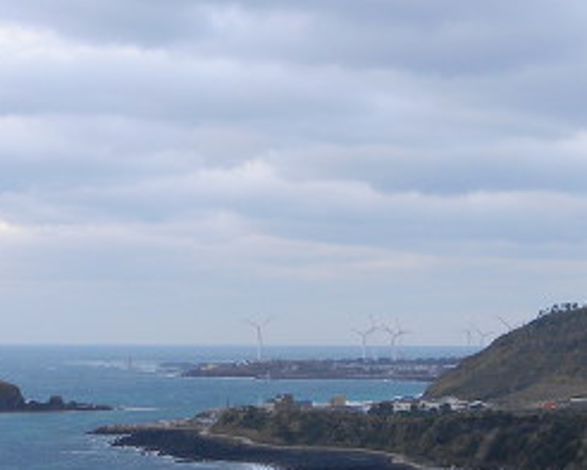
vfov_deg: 13.5
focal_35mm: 114
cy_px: 347
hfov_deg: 16.8
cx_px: 437
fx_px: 1981
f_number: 3.8
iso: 80
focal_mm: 7.3
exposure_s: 1/26.3
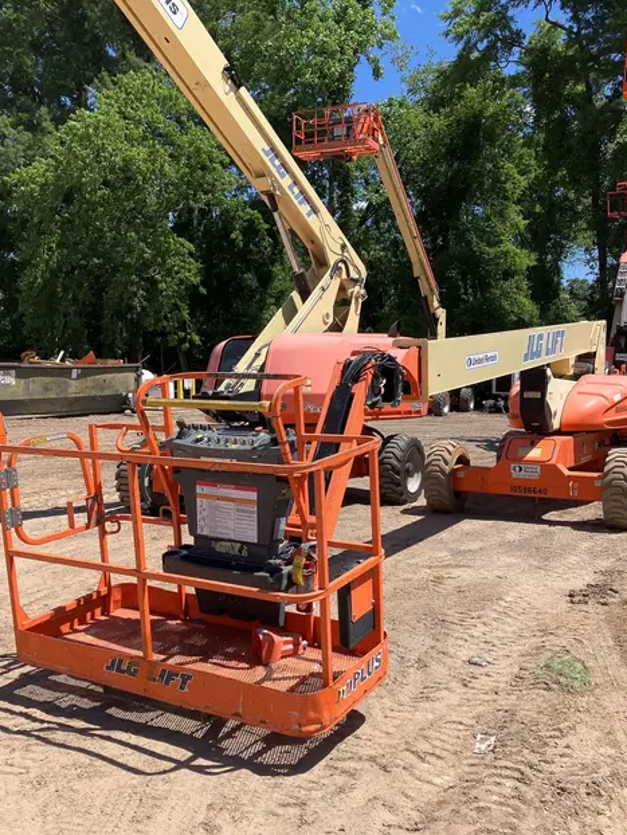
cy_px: 452
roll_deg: -0.1
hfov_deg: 42.9
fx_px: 796
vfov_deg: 55.3
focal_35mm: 33
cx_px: 334
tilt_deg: -3.6
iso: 32
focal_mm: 3.99
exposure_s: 1/1736
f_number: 1.8
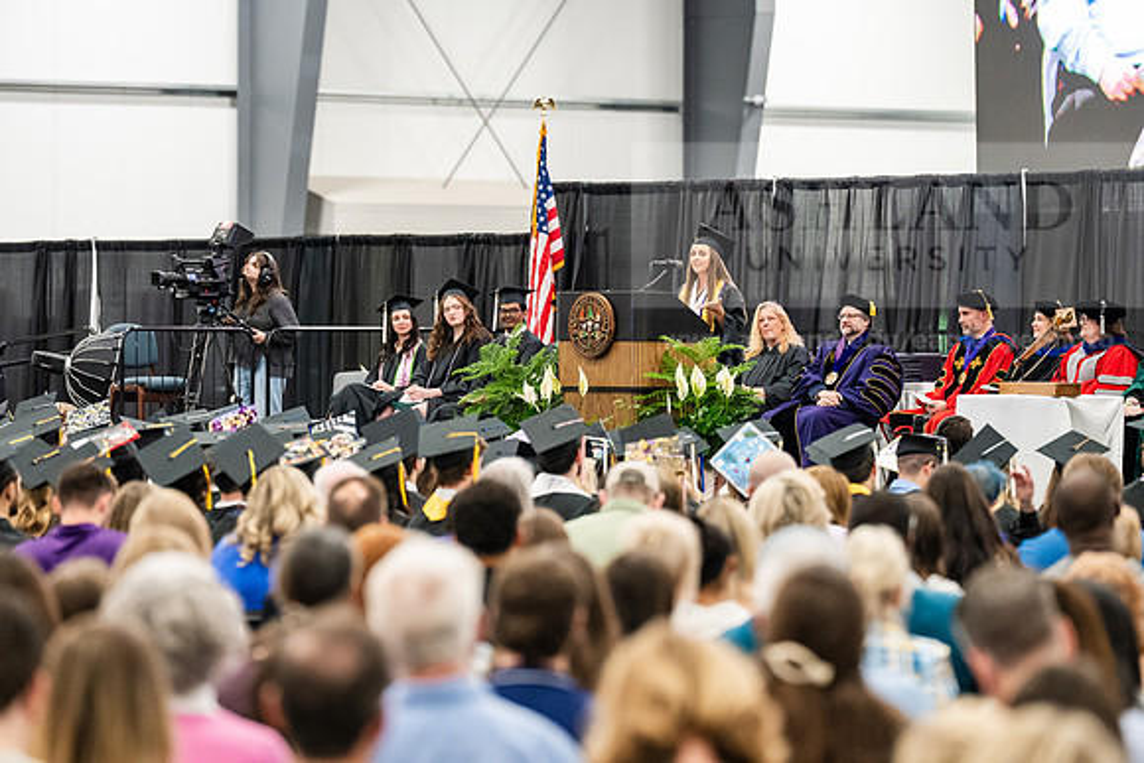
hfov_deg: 10.3
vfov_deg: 6.9
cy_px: 382
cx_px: 572
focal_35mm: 200
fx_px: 6357
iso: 5000
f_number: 4
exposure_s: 1/200
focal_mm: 200
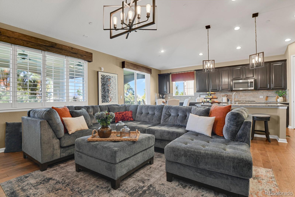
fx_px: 139
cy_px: 98
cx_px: 148
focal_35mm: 17
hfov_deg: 93.3
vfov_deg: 70.4
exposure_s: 3
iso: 250
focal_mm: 17
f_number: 8
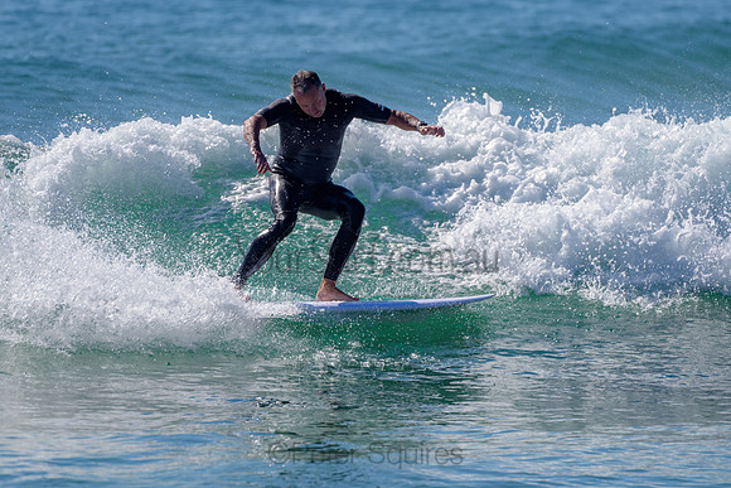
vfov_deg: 2.2
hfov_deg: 3.4
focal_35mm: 612
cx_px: 381
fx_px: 12437
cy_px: 272
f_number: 5.6
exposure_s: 1/2000
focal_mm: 500
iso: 110
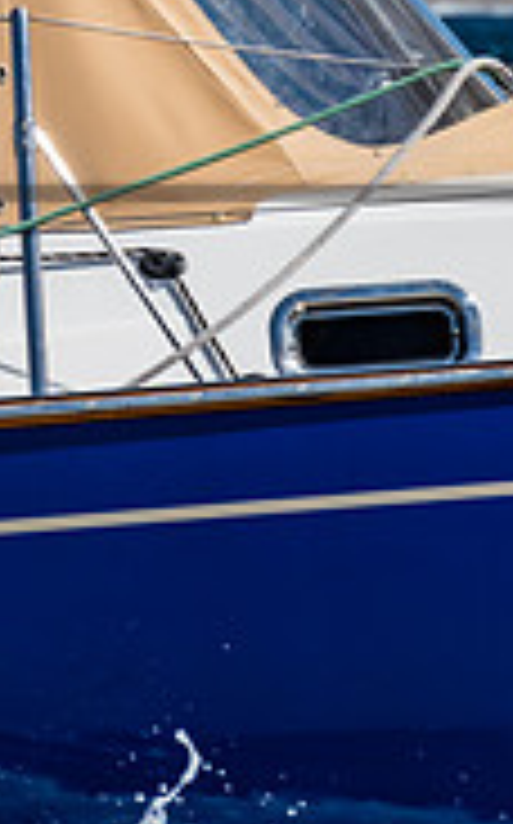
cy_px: -231
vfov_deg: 2.8
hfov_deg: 1.7
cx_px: -986
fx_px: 16974
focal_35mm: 757
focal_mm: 140
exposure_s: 1/1250
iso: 160
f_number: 6.3
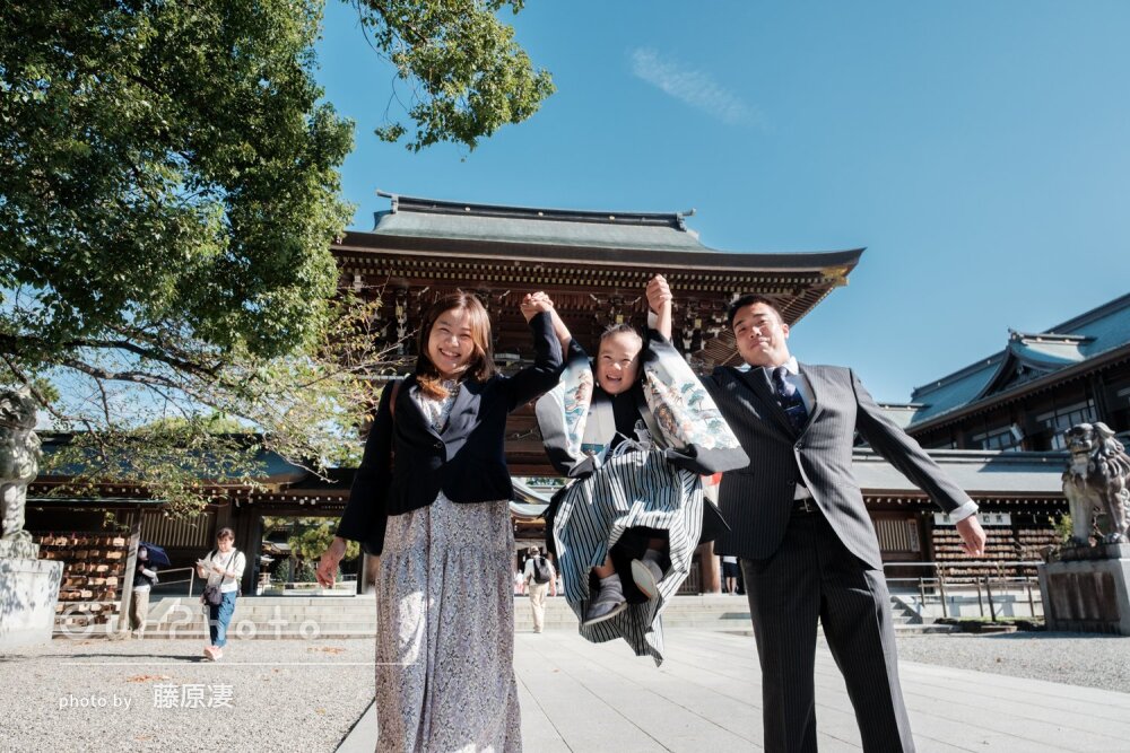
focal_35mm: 24
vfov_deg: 53.1
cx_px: 565
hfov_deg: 73.7
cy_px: 376
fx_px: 753
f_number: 6.4
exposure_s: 1/500
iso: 400
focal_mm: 16
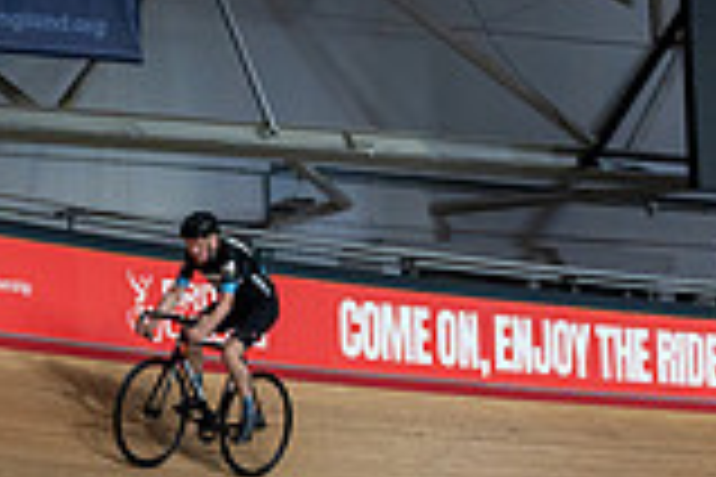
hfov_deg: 11.7
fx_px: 3480
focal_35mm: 175
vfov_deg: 7.7
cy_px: 668
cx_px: 63
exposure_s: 1/1000
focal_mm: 48
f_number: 2.8
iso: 2500
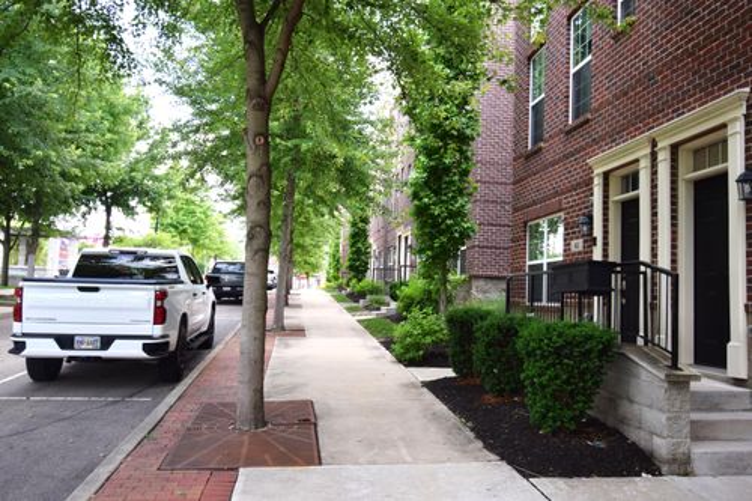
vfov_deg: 43.6
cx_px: 376
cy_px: 250
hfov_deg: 61.9
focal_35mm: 30
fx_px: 626
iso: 100
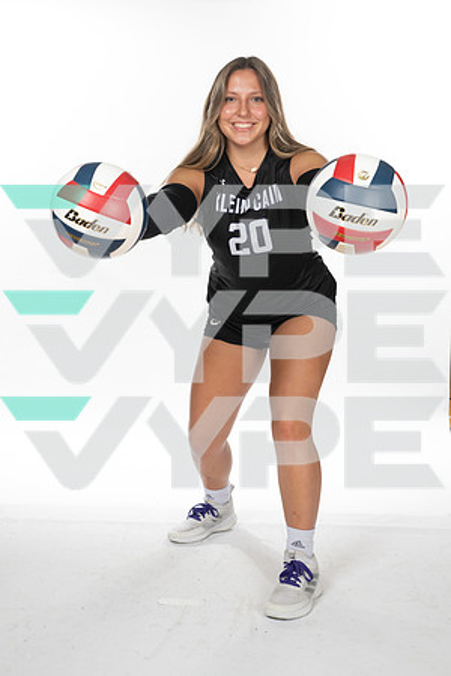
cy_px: 338
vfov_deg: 41.1
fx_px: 902
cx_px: 226
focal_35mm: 48
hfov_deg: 28.1
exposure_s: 1/320
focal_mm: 48
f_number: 7.1
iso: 800
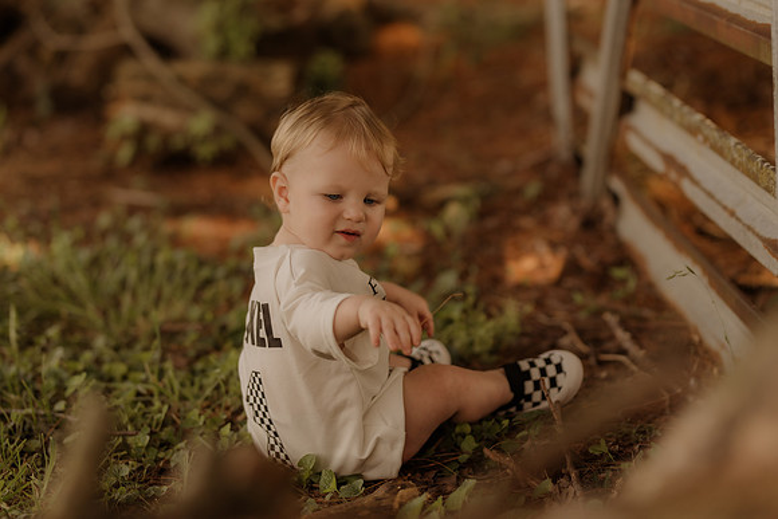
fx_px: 1837
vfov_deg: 16.1
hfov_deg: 23.9
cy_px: 260
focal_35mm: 85
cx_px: 389
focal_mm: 85
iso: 250
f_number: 2
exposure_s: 1/1000
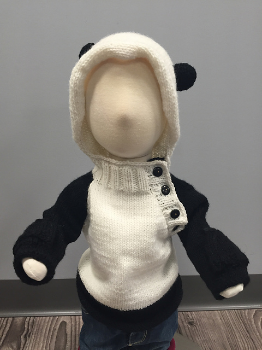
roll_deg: -0.9
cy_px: 175
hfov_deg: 48.2
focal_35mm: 29
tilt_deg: -15.8
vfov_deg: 61.7
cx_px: 131
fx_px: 293
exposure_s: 1/30
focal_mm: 4.15
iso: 40
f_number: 2.2
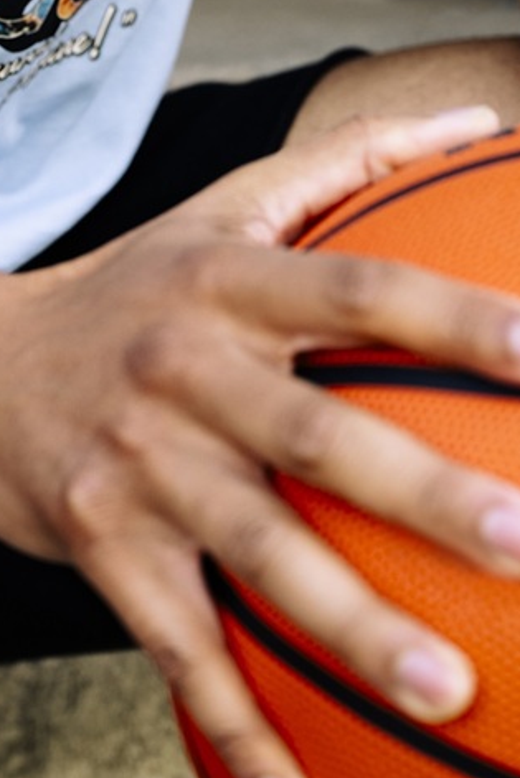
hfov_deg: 8.8
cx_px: 80
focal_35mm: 156
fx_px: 3377
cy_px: 28
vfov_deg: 13.0
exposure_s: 1/250
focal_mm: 67
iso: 400
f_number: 4.5
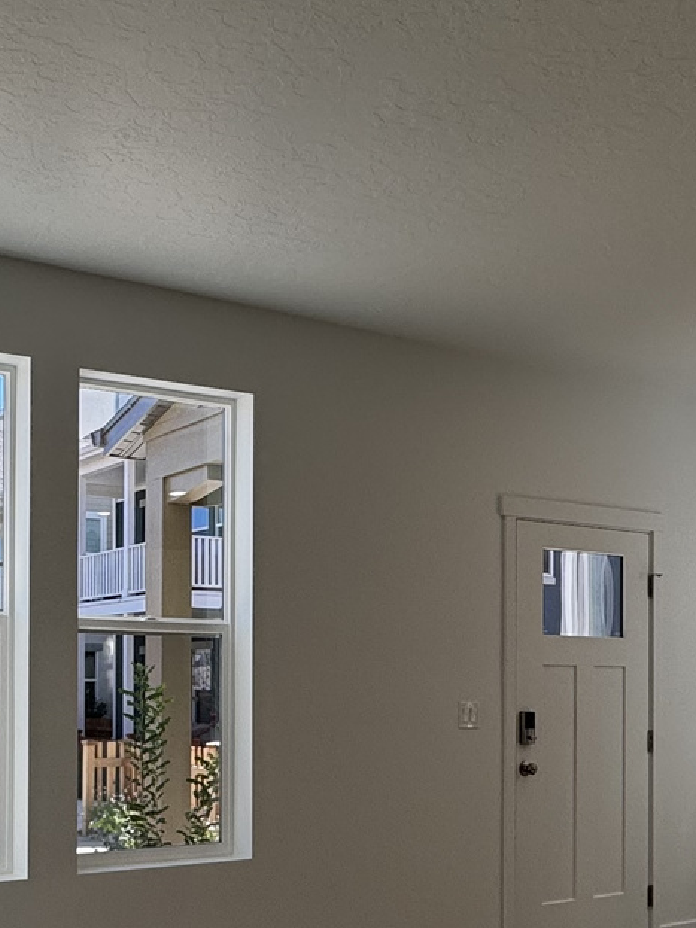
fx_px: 1234
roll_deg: +0.0
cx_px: 264
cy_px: 682
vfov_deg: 40.2
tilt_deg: +0.3
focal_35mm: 46
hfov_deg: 31.4
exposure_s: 1/386
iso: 40
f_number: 2.2
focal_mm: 2.22
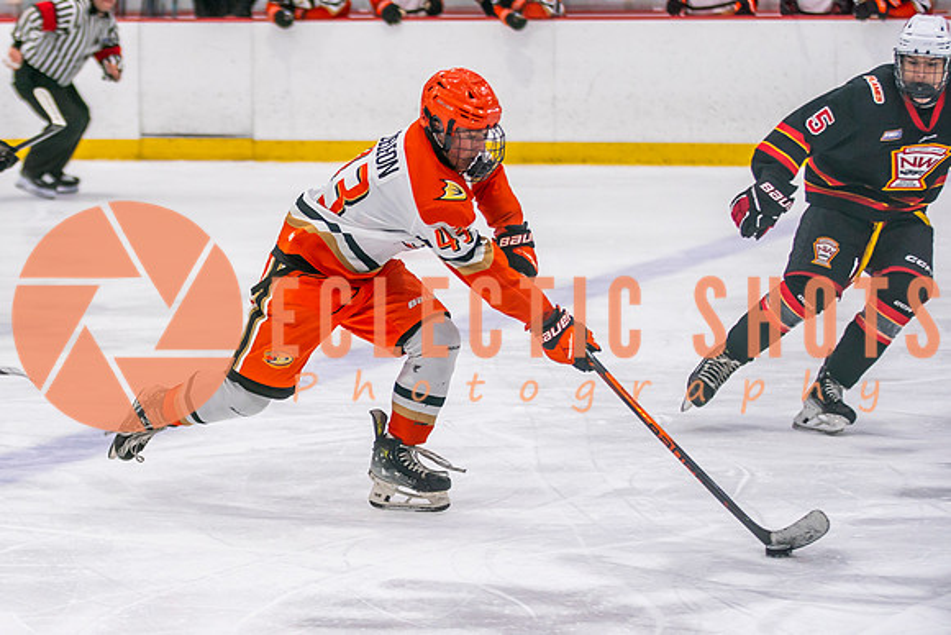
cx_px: 220
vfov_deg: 8.4
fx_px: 4330
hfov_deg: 12.5
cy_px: 297
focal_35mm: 164
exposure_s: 1/640
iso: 640
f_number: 2.8
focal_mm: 95
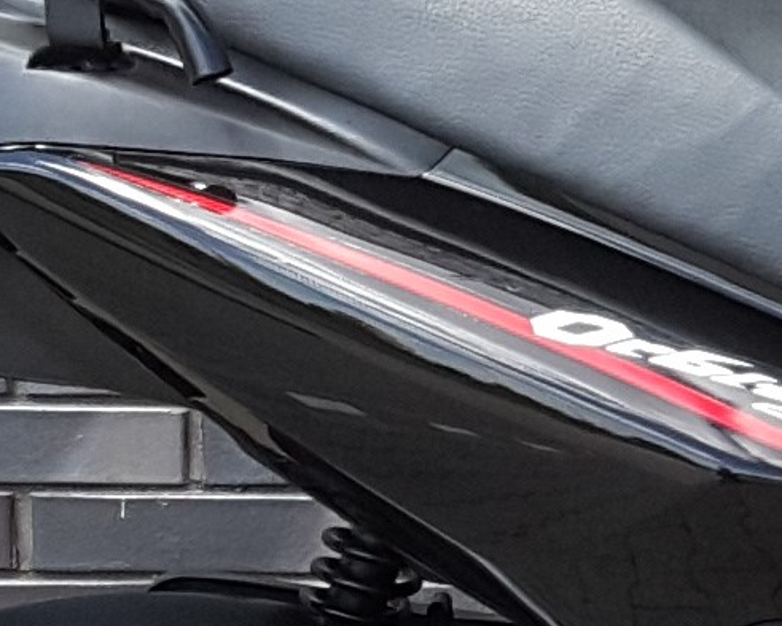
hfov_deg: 9.2
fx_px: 4653
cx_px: 1357
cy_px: 231
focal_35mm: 201
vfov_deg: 7.7
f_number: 1.9
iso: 40
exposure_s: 1/266
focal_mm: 2.9
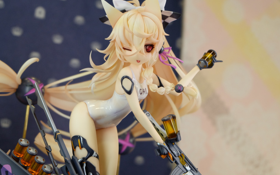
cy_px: 80
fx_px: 641
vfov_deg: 15.5
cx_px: 133
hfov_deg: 24.6
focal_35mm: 84
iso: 1600
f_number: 5.6
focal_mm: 50
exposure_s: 1/125
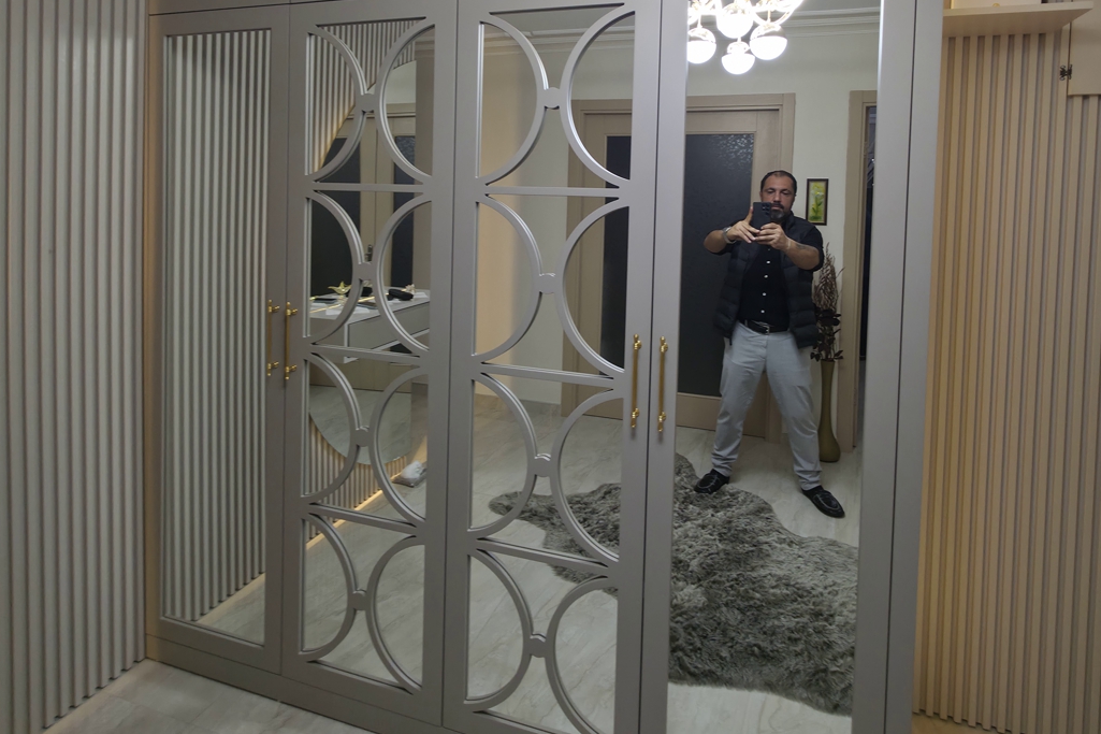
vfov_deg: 62.4
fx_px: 581
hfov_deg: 86.8
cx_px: 579
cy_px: 225
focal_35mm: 19
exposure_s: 1/110
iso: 32
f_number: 1.9
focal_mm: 2.2
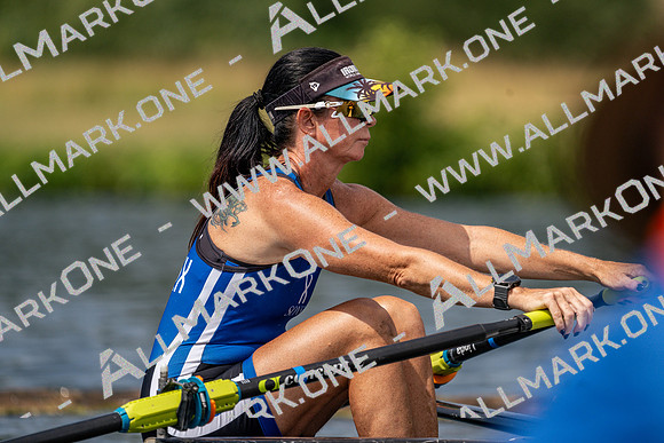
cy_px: 222
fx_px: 9980
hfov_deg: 3.8
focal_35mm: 541
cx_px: 332
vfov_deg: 2.5
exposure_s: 1/1600
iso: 200
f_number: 6.3
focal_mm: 541
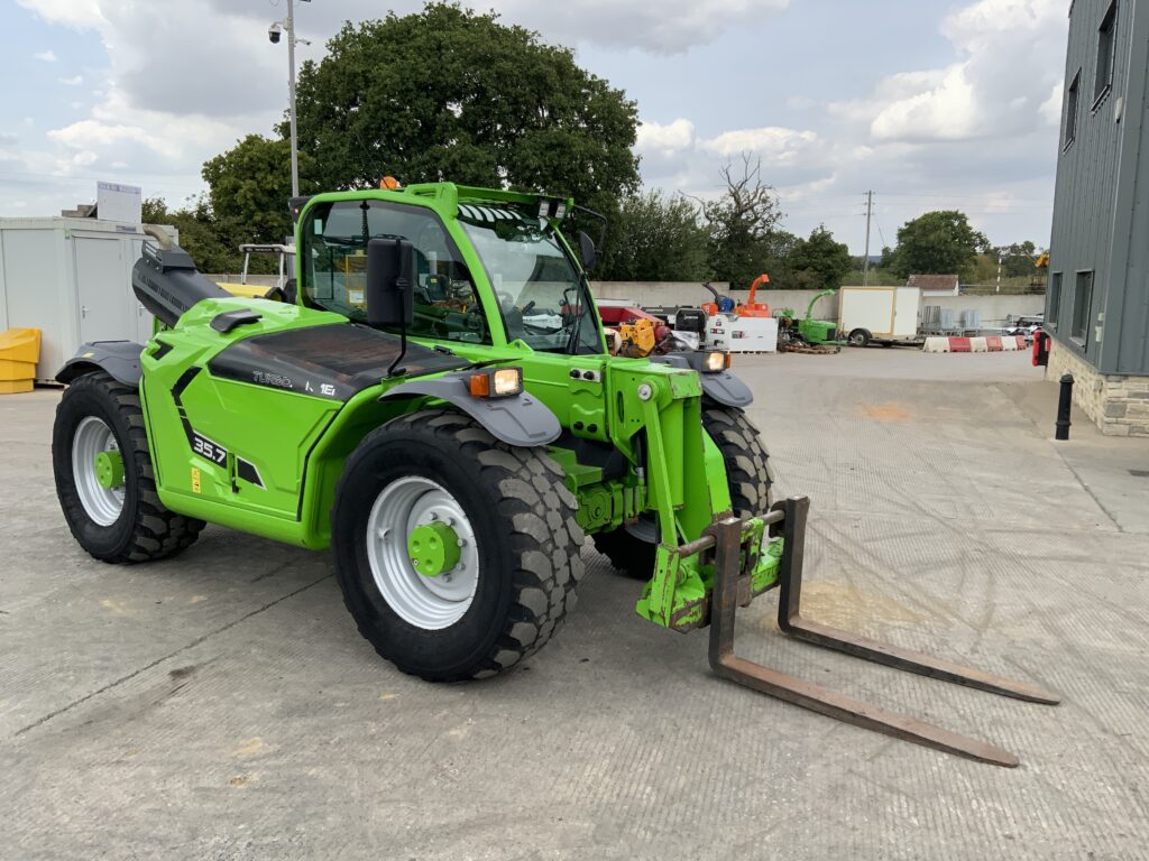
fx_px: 963
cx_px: 574
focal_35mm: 29
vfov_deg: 48.2
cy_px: 430
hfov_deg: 61.7
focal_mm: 3
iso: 16
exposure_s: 1/739
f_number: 1.8
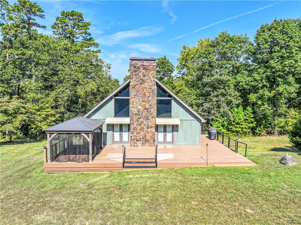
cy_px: 112
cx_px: 150
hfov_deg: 71.6
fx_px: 209
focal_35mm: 24
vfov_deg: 56.8
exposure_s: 1/1250
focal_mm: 12.29
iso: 100
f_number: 2.8
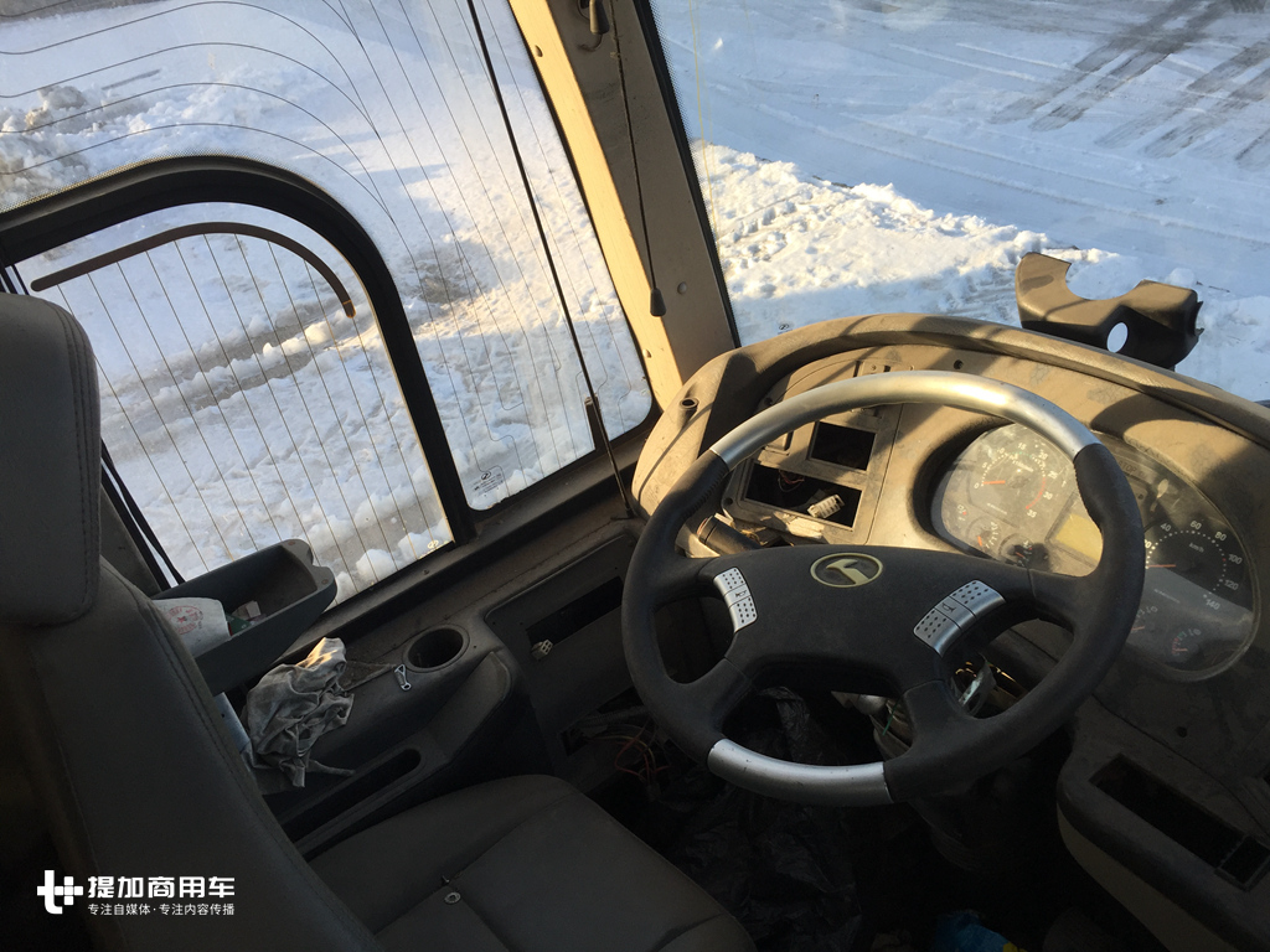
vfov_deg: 48.2
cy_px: 476
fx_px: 1064
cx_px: 635
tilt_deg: -36.5
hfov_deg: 61.7
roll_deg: +12.9
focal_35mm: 29
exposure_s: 1/329
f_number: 2.2
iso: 32
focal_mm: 4.15
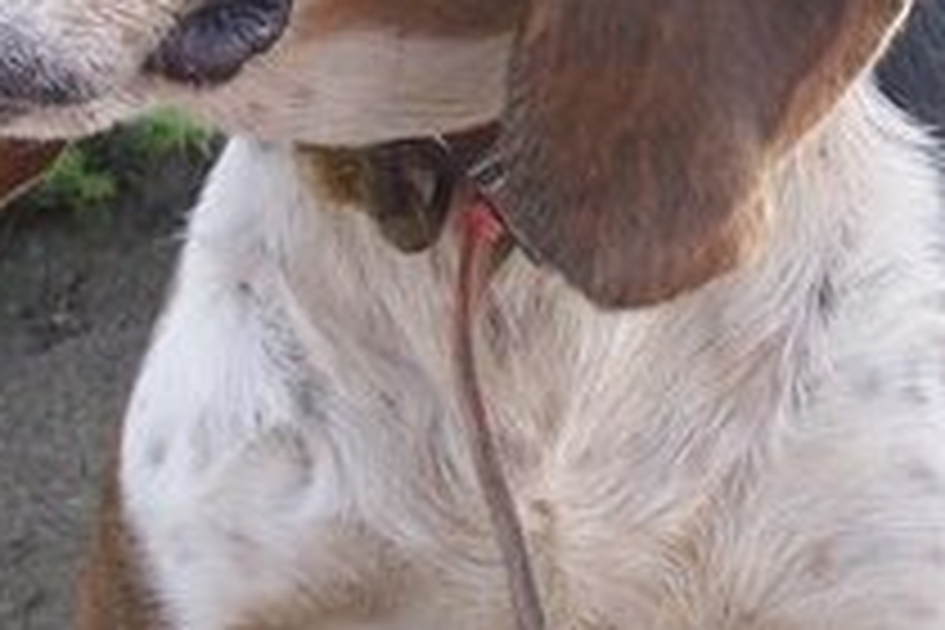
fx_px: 3596
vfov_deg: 10.0
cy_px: 212
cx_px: 693
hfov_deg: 14.9
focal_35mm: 137
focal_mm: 6
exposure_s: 1/278
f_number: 2.7
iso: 80
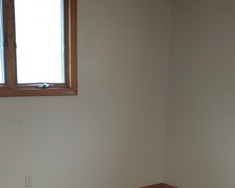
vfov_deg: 26.9
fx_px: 375
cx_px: 107
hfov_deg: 34.7
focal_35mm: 54
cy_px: 177
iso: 100
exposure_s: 1/30
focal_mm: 4.23
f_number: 1.5
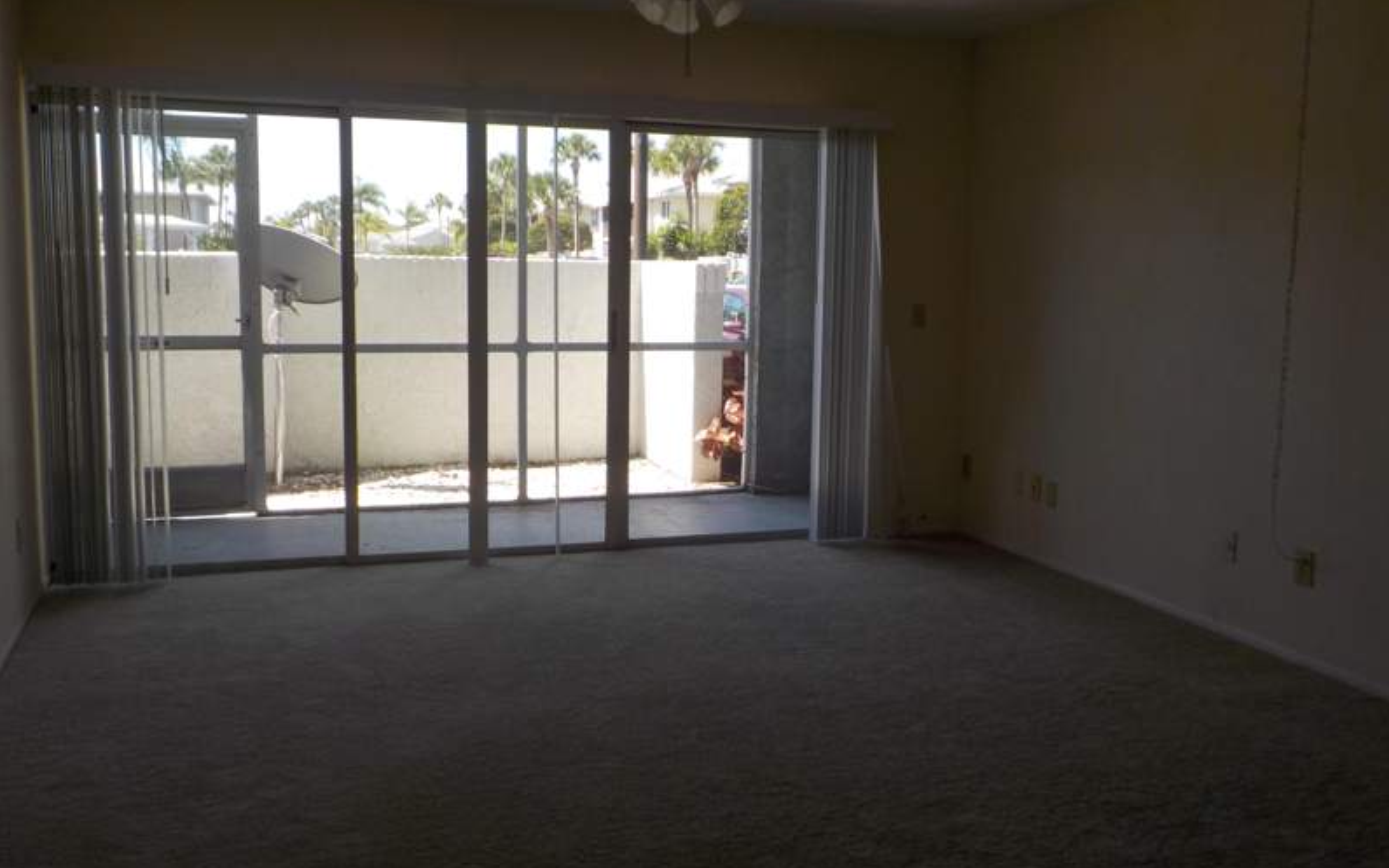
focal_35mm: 32
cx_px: 695
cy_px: 423
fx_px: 1211
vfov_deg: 39.4
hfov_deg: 59.7
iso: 125
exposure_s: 1/160
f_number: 3.3
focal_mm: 4.1
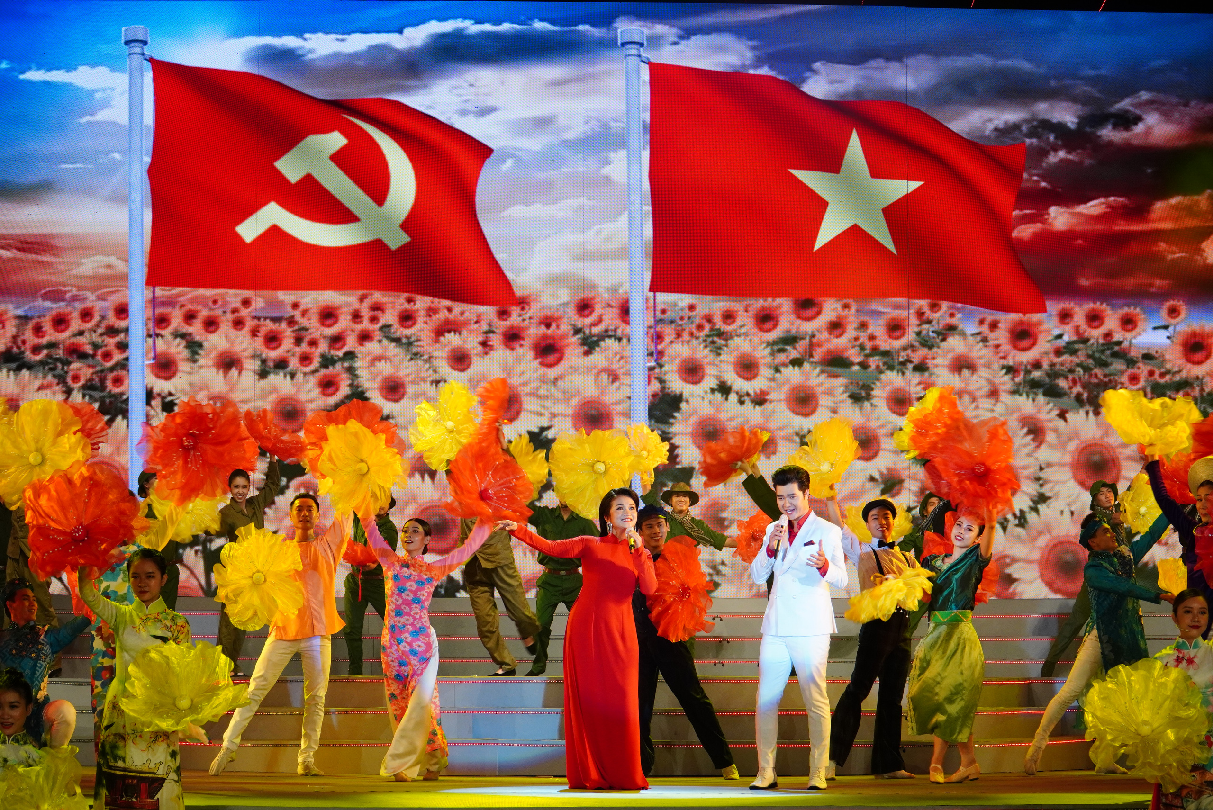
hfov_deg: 23.0
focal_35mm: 88
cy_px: 405
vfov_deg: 15.5
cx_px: 606
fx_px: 2984
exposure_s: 1/125
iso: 1000
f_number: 9
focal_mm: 59
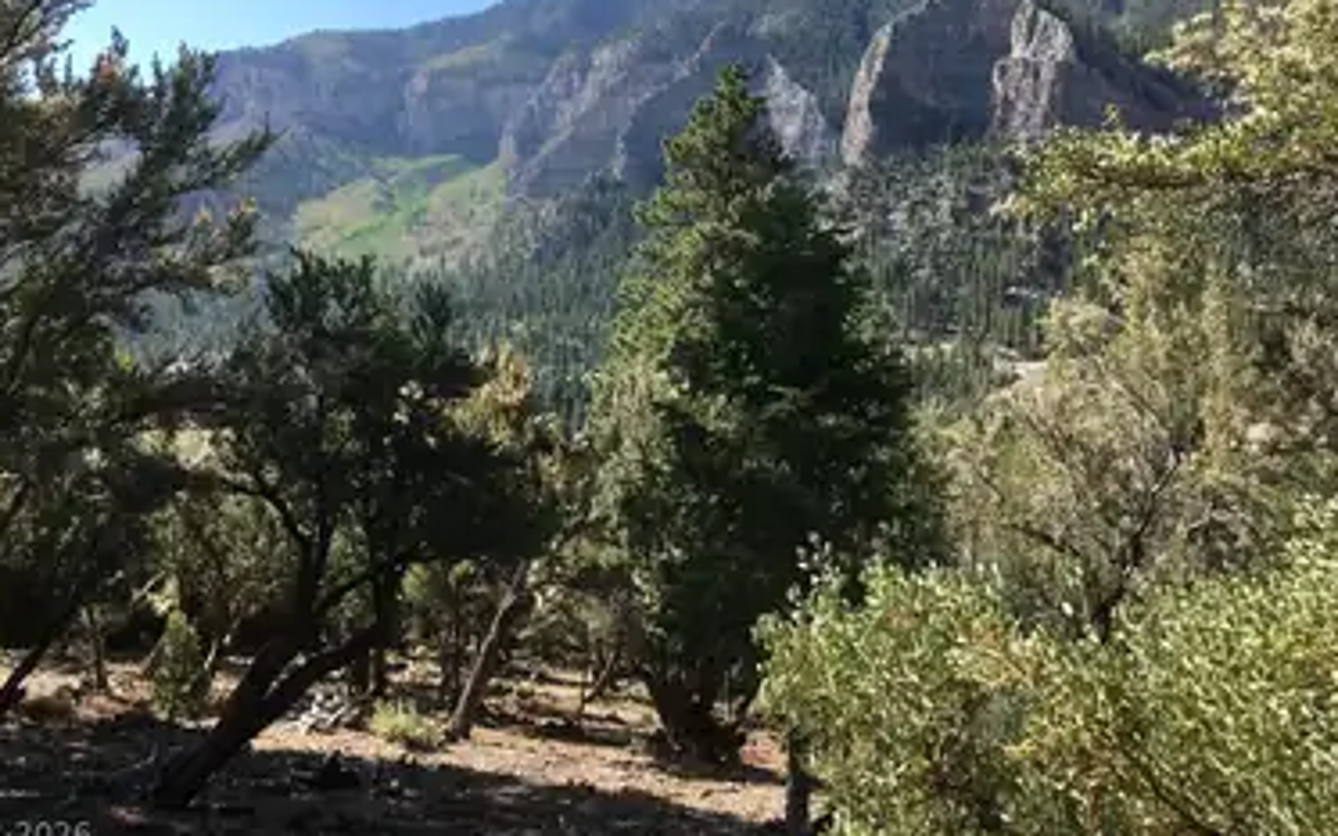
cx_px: 656
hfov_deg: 58.1
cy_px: 319
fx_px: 1203
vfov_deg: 38.1
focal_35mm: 33
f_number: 2.2
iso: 25
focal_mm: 4.15
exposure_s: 1/864
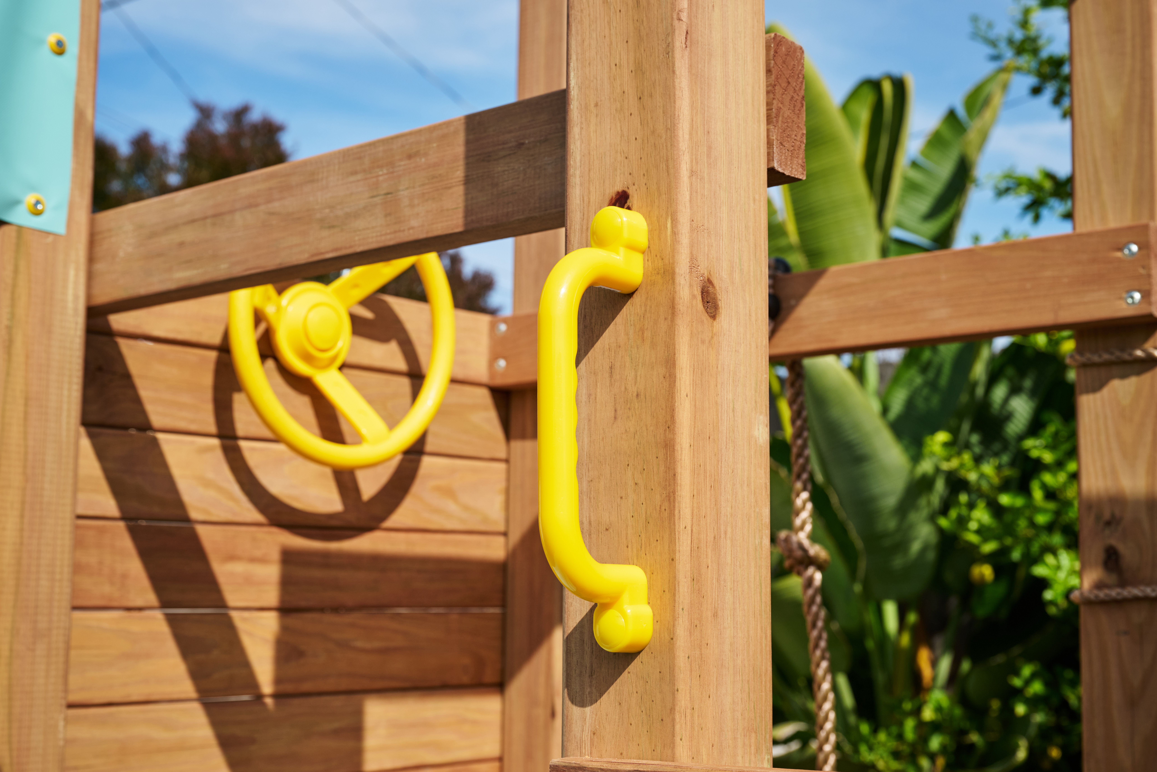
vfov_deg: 28.1
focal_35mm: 48
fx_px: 1543
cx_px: 578
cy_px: 386
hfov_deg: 41.1
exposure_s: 1/500
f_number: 8
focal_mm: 48
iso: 200
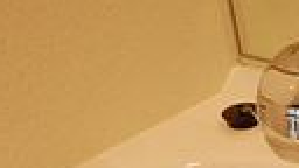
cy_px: 383
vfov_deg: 14.2
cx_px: 346
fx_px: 499
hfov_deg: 29.3
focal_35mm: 63
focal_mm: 8
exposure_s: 1/50
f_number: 4.5
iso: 800
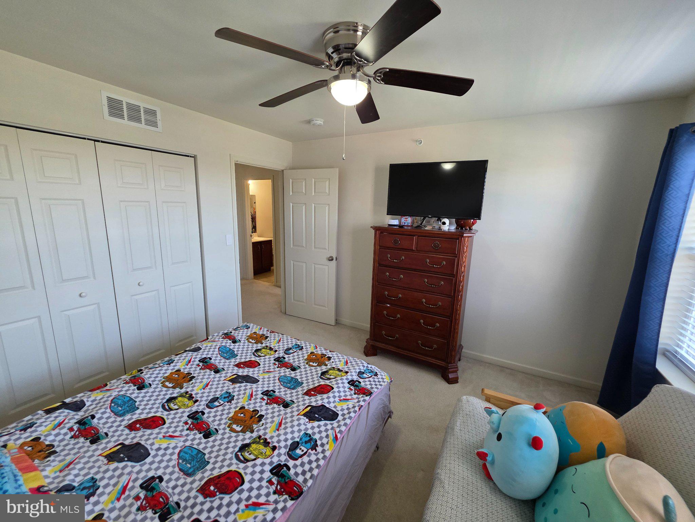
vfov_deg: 89.9
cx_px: 348
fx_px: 261
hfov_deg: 106.2
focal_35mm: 13
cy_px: 261
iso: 250
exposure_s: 1/120
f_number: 1.9
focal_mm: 2.2
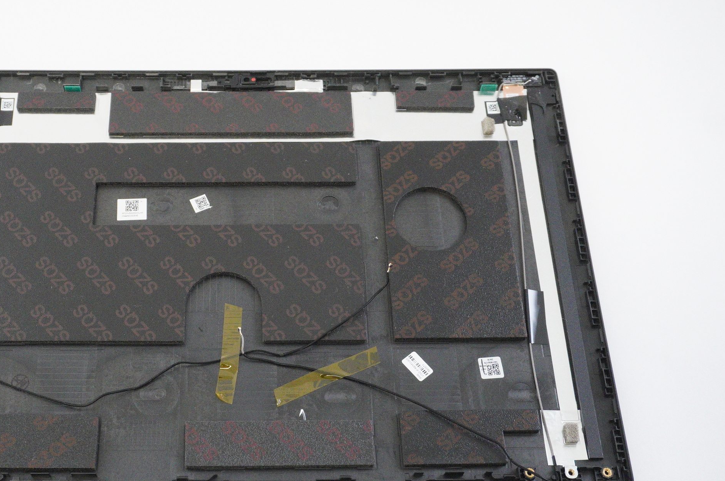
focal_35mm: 48
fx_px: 966
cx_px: 253
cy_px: 289
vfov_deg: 28.0
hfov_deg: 40.7
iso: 5000
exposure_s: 1/200
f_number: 5.6
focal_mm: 24
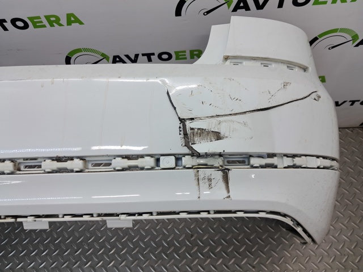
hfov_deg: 65.4
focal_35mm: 27
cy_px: 136
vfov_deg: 51.3
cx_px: 182
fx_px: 283
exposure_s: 1/50
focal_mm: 4
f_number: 1.8
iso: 50
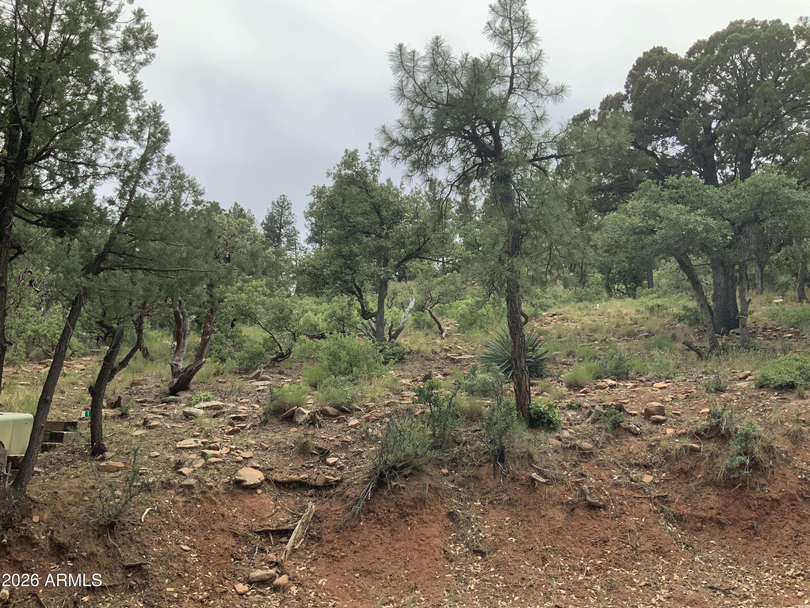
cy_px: 304
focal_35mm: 29
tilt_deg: +10.2
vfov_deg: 48.2
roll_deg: -1.3
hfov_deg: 61.7
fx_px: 679
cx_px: 405
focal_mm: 3
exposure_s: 1/1451
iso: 16
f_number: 1.8
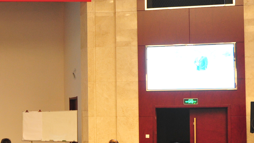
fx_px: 633
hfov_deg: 20.4
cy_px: 99
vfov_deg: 12.9
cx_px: -91
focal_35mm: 94
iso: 1600
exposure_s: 1/50
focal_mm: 31
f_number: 5
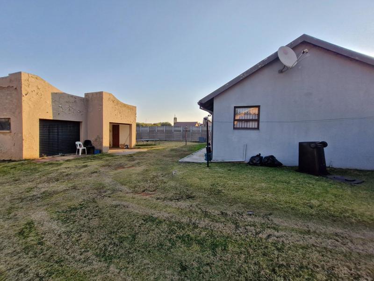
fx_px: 140
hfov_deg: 106.2
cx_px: 187
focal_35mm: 13
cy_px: 140
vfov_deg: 89.9
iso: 50
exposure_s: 1/796
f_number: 2.2
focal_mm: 1.74
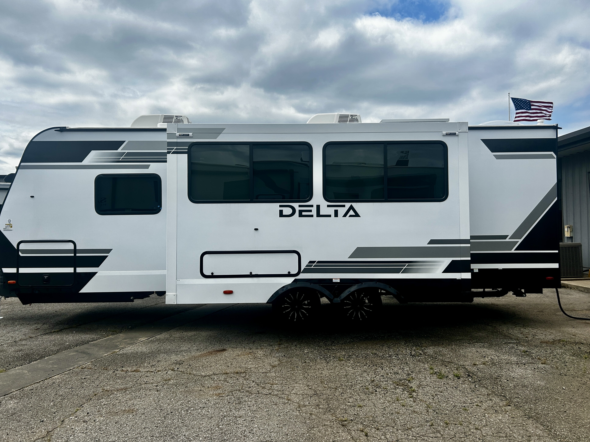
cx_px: 287
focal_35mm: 27
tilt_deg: +1.8
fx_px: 460
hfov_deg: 65.3
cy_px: 215
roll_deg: +0.6
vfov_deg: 51.3
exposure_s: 1/6579
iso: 50
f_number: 1.5
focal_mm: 5.7
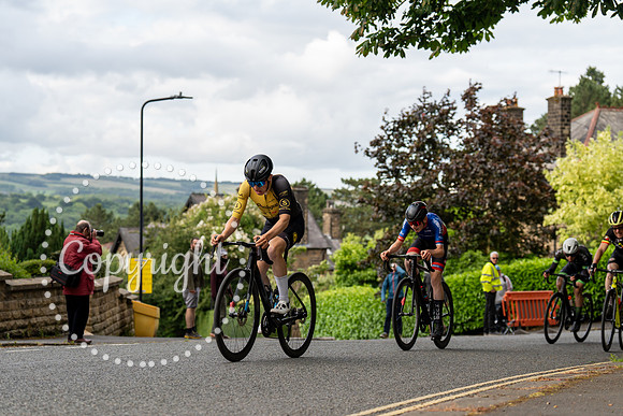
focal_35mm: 75
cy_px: 208
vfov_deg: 18.2
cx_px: 312
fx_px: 1298
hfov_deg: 27.0
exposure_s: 1/800
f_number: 3.5
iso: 400
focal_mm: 75
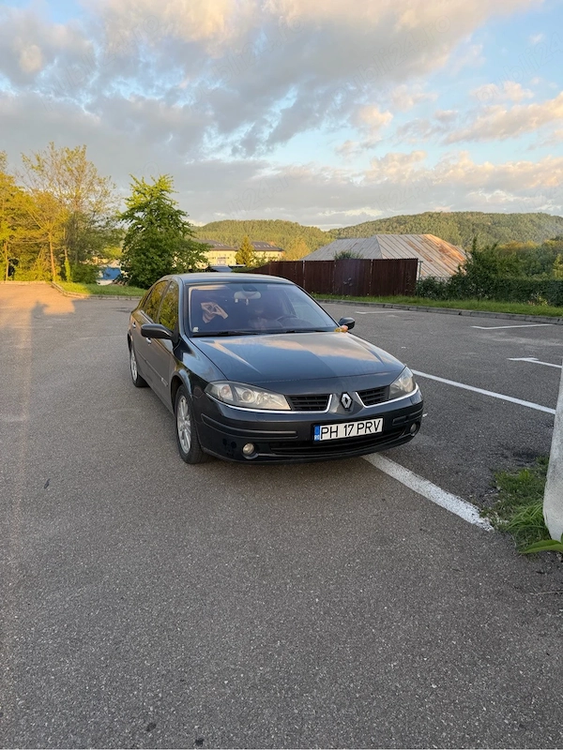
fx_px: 520
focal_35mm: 24
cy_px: 375
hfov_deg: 56.8
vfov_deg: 71.6
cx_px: 282
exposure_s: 1/435
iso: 80
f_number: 1.78
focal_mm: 6.76
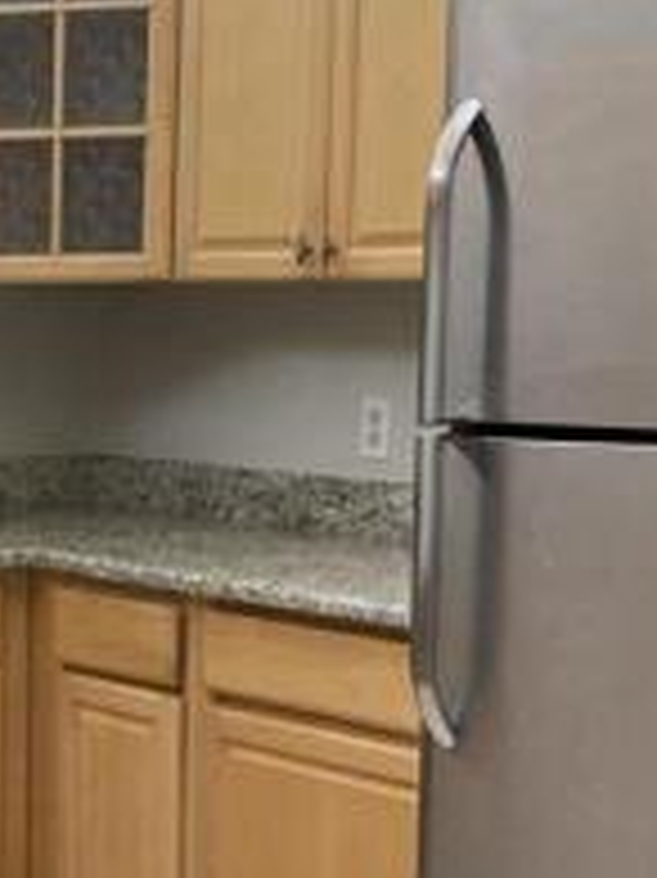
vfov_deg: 20.4
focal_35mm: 96
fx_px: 2432
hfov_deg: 14.2
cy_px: 603
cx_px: -378
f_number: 1.6
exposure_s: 1/60
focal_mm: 4.2
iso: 80
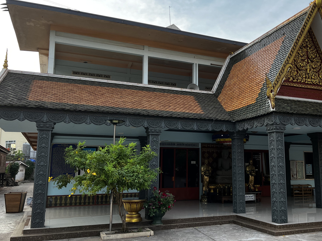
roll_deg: +1.4
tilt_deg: +9.1
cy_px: 118
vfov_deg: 40.7
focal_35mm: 35
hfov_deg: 52.0
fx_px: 325
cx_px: 205
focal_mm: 5.7
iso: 50
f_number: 1.5
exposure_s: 1/398
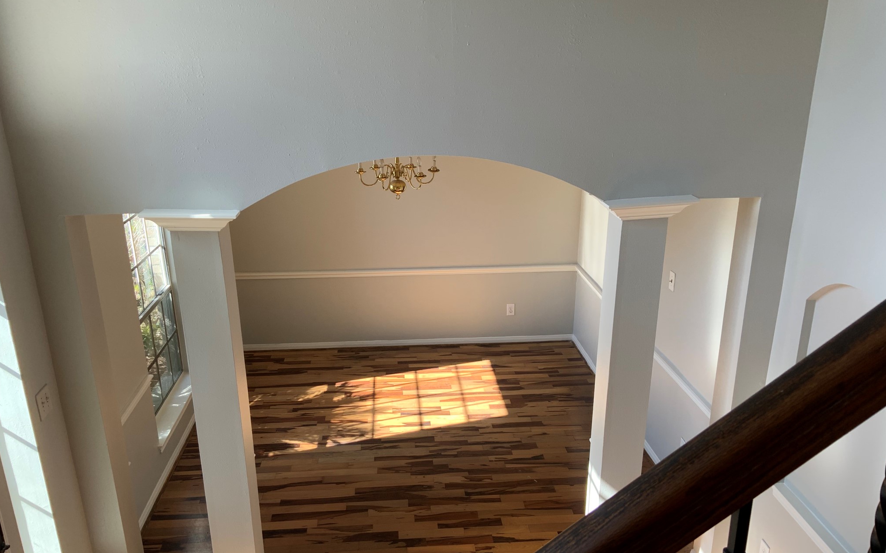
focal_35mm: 31
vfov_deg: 40.5
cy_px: 323
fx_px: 748
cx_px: 442
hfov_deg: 61.2
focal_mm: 3
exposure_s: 1/122
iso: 25
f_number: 1.8
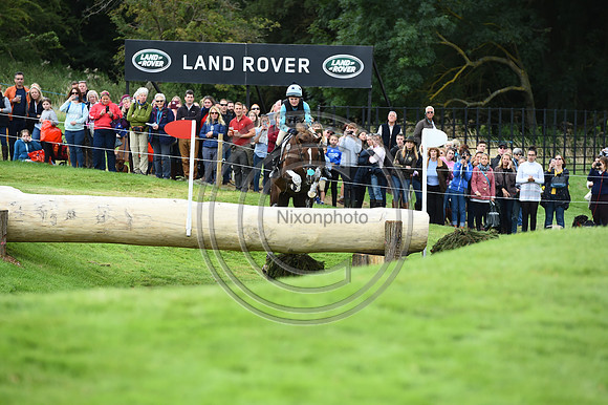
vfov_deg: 6.9
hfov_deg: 10.3
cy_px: 202
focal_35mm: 200
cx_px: 304
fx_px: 3376
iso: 1250
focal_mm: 200
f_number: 5.6
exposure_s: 1/1250
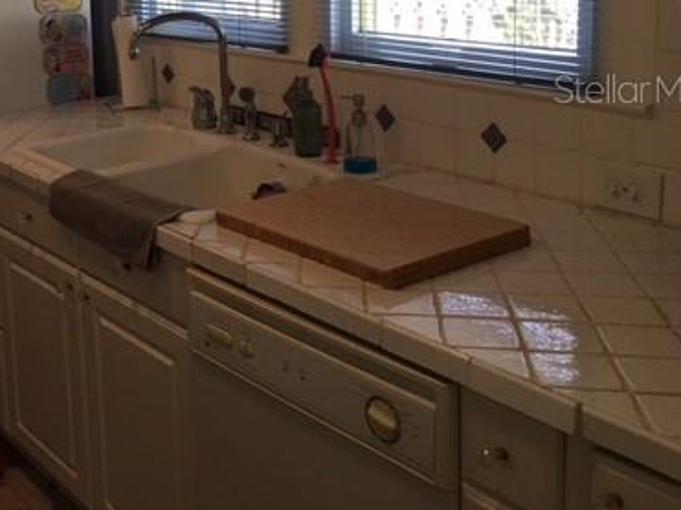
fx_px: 983
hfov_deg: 36.9
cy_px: 88
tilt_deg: -8.3
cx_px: 140
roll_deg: +2.0
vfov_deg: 28.4
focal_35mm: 50
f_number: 2.2
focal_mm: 4.15
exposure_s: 1/30
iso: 32
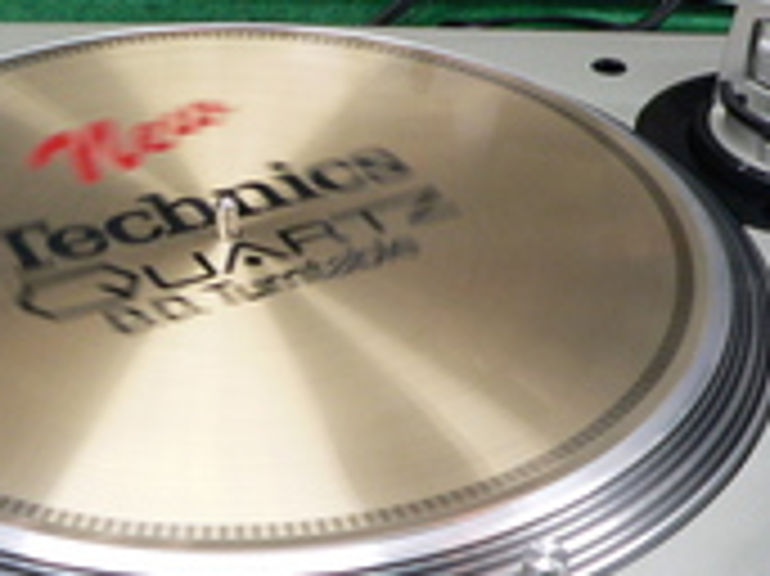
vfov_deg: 18.4
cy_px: 371
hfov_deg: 24.1
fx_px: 1778
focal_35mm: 80
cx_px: 176
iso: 200
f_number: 2.8
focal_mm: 6
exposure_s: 1/25
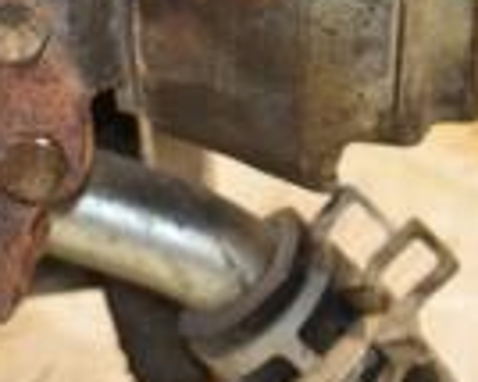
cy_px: 93
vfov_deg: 3.3
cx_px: -321
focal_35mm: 474
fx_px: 6702
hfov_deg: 4.1
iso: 800
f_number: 5.3
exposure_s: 1/100
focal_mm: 75
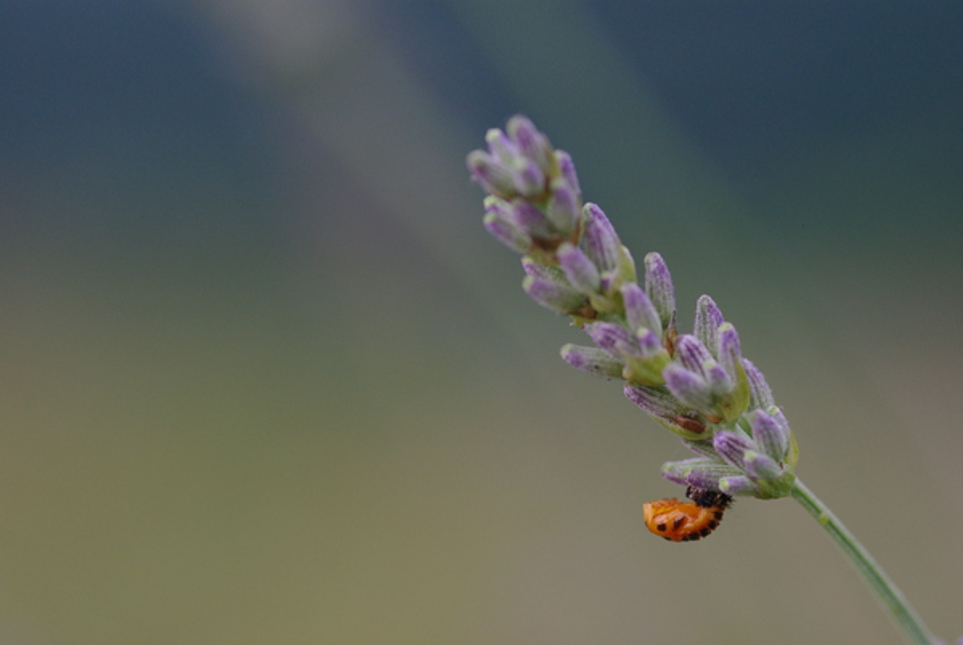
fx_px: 4206
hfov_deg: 13.1
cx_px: 482
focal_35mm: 157
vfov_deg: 8.8
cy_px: 322
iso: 400
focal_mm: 105
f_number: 4
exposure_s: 1/250
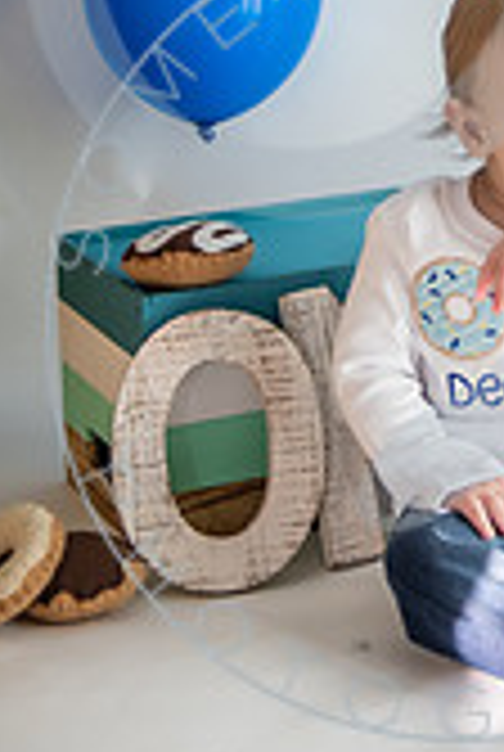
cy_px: -18
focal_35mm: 129
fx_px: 2698
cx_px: 666
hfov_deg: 10.4
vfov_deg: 15.5
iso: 320
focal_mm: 48
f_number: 2.8
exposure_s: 1/200
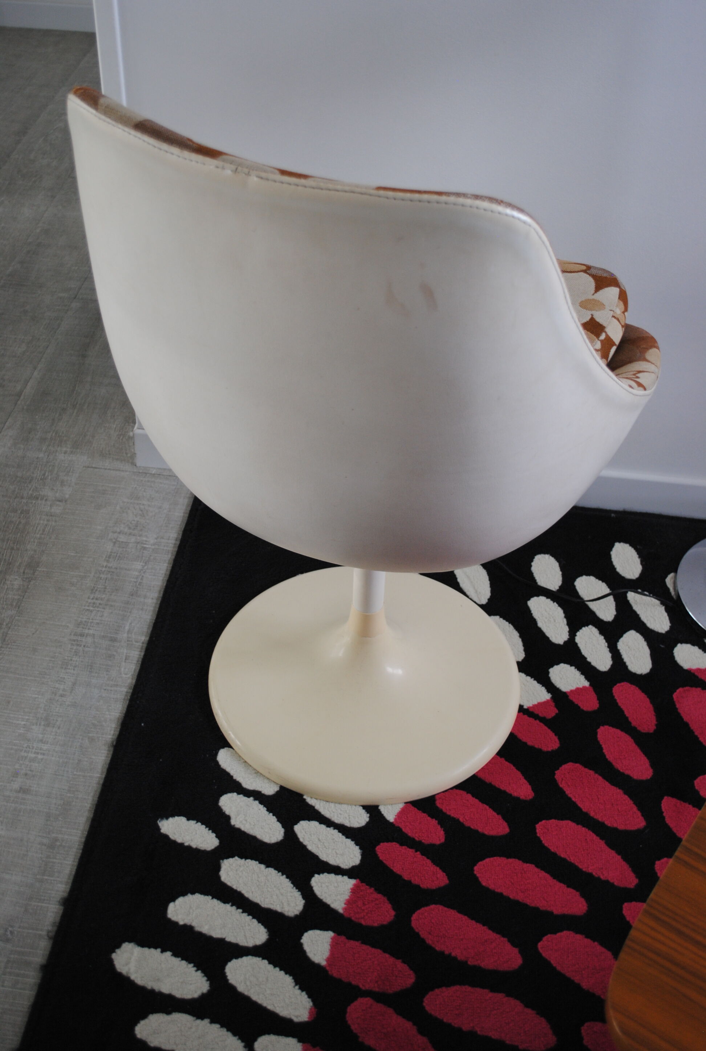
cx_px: 353
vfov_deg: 44.9
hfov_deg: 31.0
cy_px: 526
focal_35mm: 44
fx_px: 1273
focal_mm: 29
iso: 360
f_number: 4.5
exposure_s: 1/30
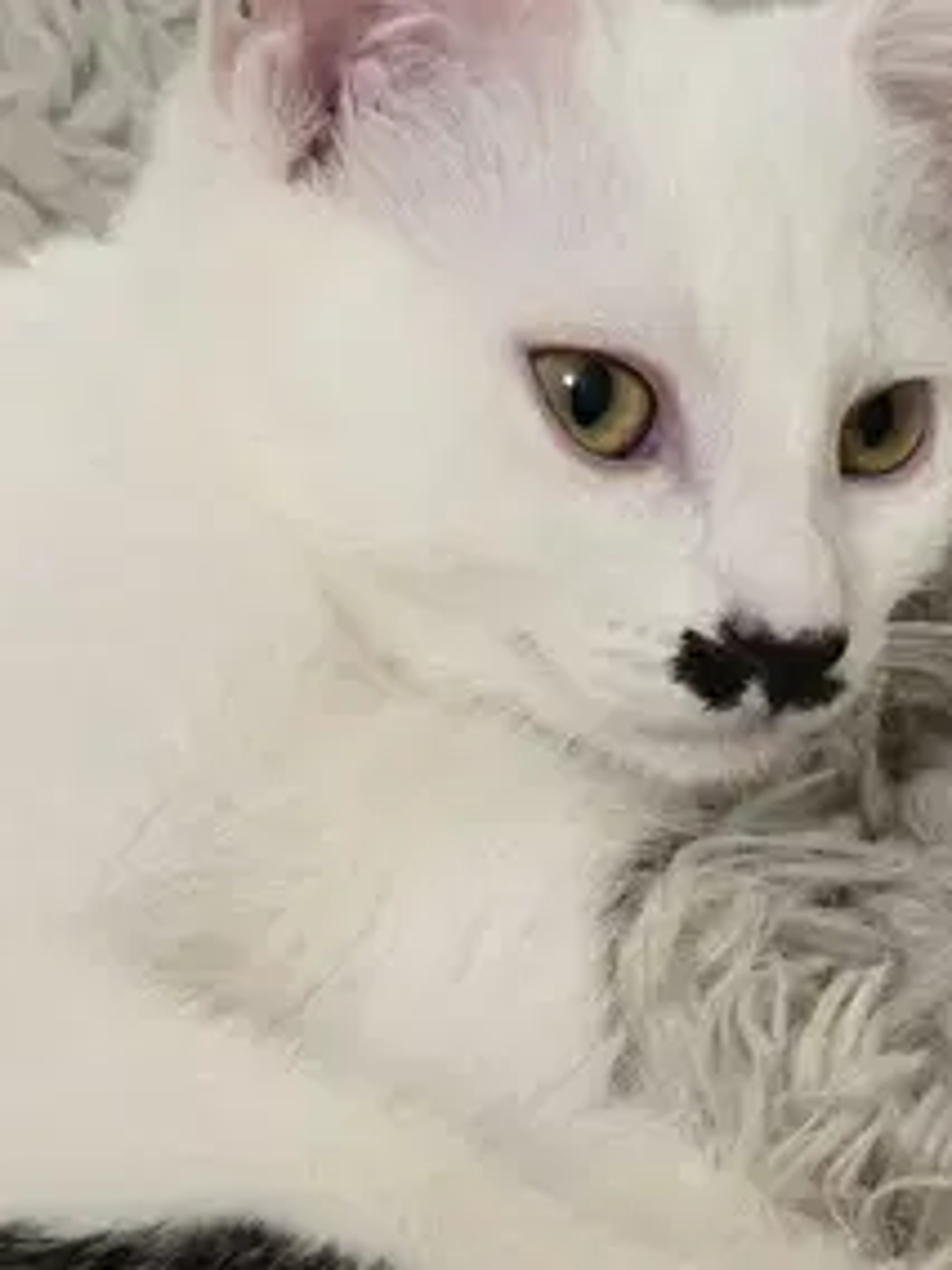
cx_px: 729
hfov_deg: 18.1
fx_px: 2970
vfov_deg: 24.0
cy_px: 859
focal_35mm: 81
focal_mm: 5.4
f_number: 1.8
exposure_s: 1/120
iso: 500
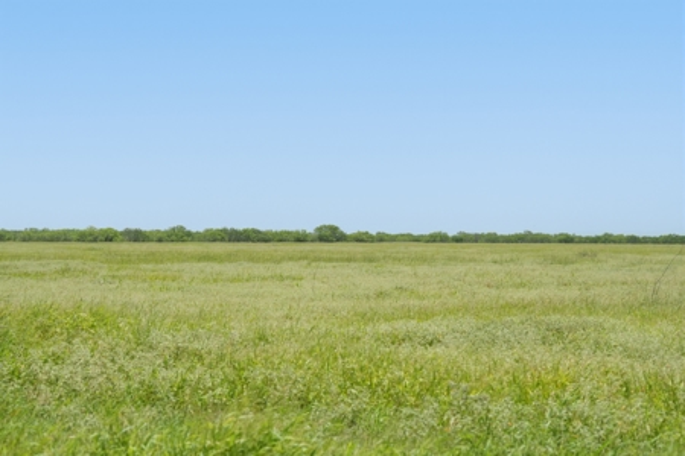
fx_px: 1332
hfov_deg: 28.8
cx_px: 342
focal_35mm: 70
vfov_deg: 19.5
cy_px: 228
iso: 640
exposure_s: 1/2500
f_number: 6.3
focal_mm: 70
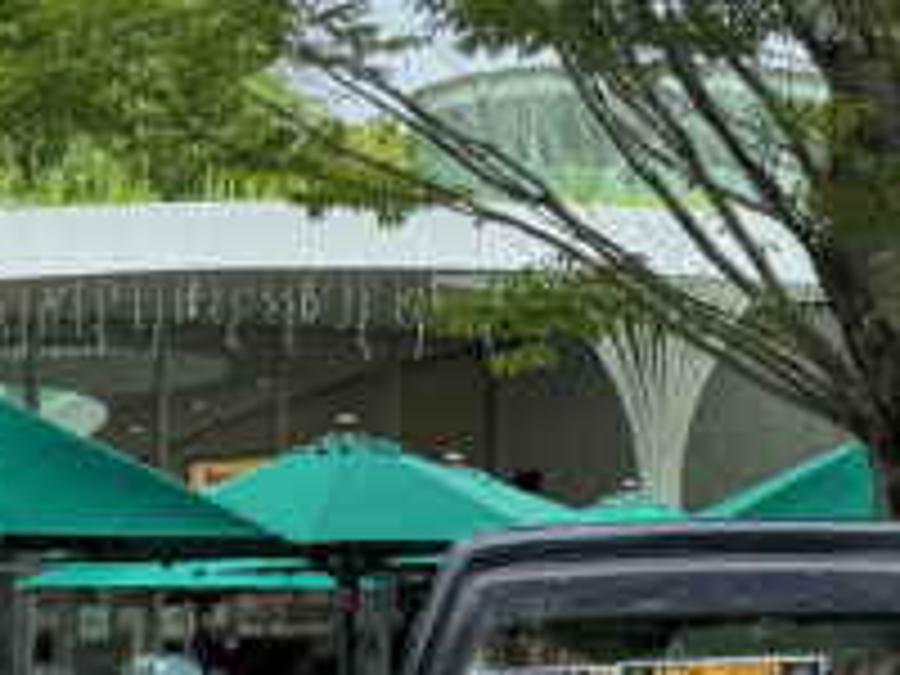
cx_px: 832
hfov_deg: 15.8
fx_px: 3198
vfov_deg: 12.0
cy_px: 396
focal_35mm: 123
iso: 80
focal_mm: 6.76
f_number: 1.78
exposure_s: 1/1366
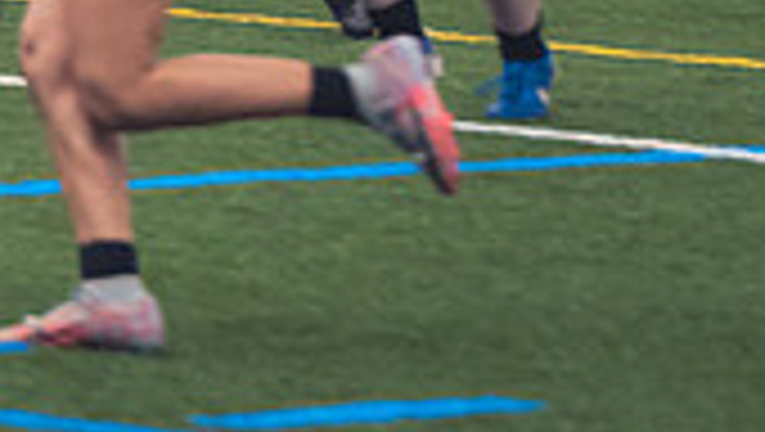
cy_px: -405
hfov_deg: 3.9
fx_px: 11066
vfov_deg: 2.2
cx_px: -468
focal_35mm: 545
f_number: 2.8
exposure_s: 1/320
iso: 2500
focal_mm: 102
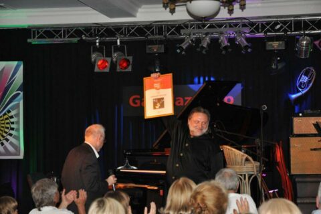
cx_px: 160
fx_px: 936
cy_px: 107
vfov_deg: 13.0
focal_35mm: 105
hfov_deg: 19.5
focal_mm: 70
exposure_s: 1/60
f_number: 4.5
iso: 800
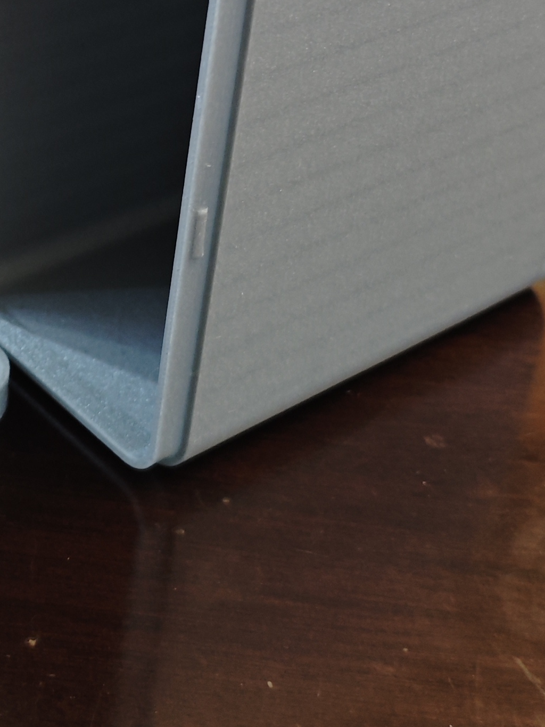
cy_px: 130
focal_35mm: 72
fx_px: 1511
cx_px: -11
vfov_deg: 26.5
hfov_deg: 19.8
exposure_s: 1/50
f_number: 1.6
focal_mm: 5.84
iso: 640
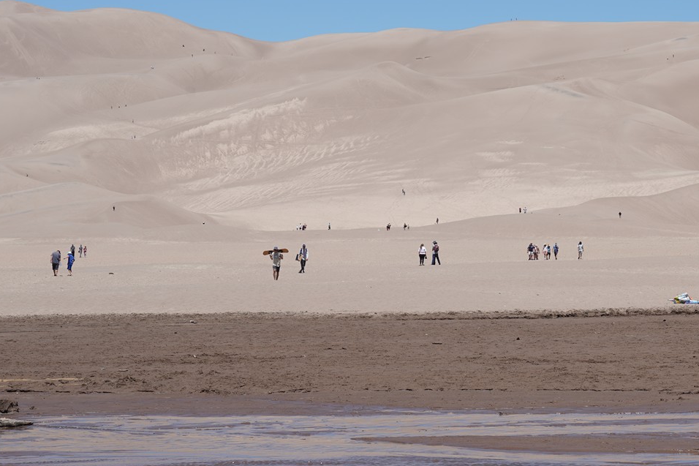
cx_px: 559
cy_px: 268
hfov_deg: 17.9
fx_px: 2194
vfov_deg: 12.1
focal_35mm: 113
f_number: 11
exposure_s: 1/160
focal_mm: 54
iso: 80
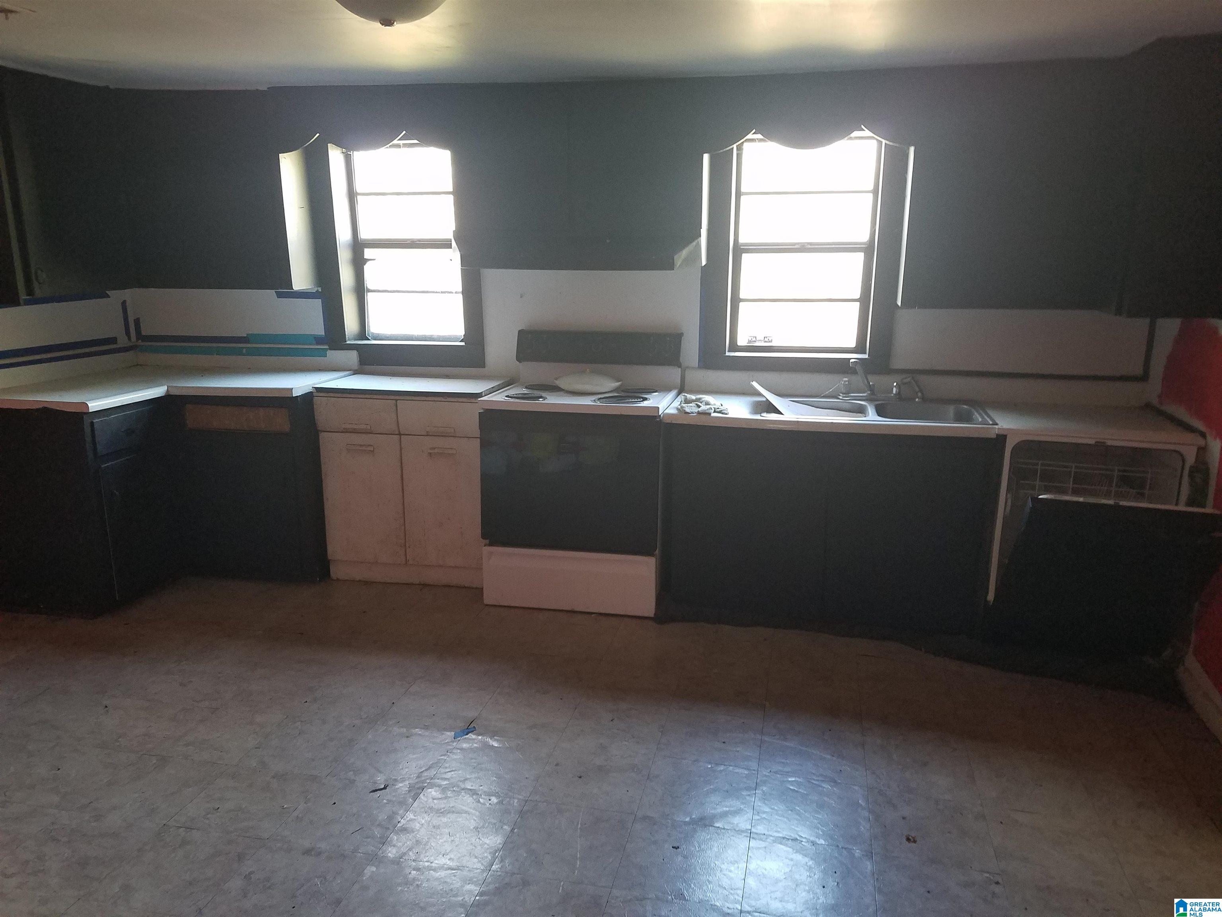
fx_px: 918
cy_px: 458
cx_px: 611
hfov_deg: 67.3
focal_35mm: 26
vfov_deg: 53.1
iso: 160
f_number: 1.7
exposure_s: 1/24
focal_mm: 4.2
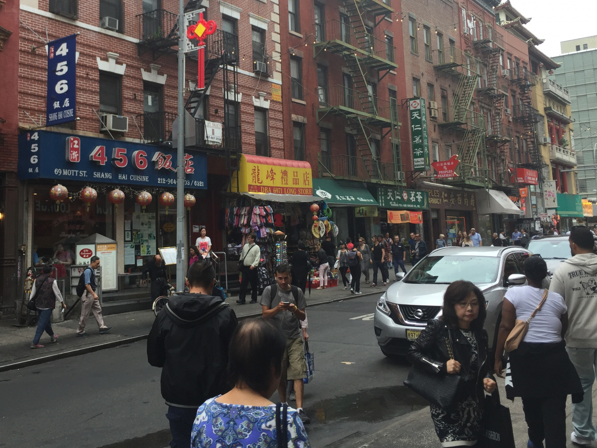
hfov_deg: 46.5
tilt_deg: +8.1
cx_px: 235
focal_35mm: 40
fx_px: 690
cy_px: 141
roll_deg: +0.7
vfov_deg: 35.5
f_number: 2.2
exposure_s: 1/233
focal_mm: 4.15
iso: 32
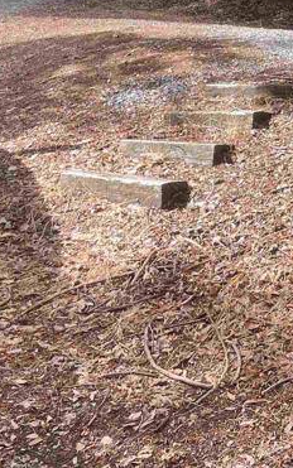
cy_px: 25
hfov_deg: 15.0
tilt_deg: +4.8
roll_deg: -1.3
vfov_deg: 26.0
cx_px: 520
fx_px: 971
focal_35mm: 76
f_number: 1.6
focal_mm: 4.2
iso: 32
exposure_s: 1/491
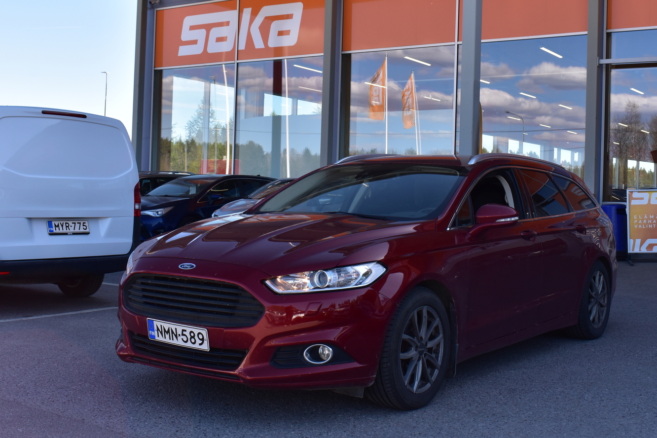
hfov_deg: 43.0
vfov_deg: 29.5
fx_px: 832
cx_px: 373
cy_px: 195
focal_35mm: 46
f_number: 9.5
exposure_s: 1/250
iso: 400
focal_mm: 25
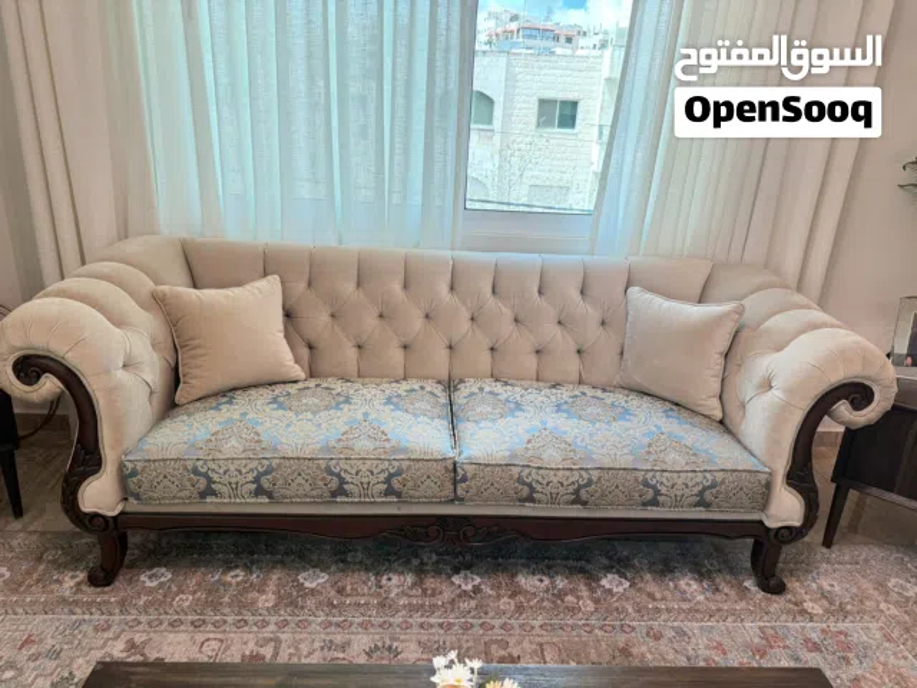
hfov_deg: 71.6
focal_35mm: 24
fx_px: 636
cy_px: 344
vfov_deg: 56.8
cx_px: 458
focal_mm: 6.76
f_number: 1.78
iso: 200
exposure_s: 1/100
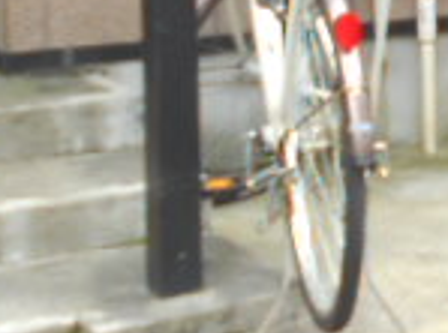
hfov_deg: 15.8
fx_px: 1446
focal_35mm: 112
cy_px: -87
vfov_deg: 12.8
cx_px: 728
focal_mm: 4.6
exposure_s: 1/80
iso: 80
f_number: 3.2
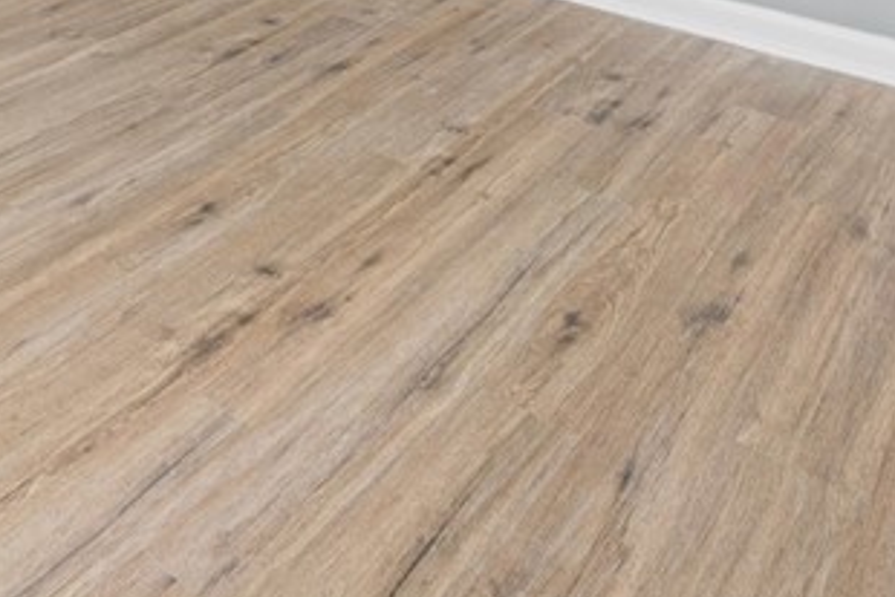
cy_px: -417
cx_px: 390
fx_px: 1045
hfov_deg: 46.3
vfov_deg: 22.4
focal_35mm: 42
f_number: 9
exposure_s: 1/2
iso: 250
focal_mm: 12
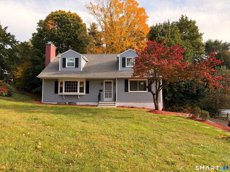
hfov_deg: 71.6
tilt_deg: +4.7
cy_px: 86
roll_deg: +0.5
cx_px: 115
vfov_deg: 56.8
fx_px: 159
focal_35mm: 24
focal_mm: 6.93
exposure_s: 1/846
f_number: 1.8
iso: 100
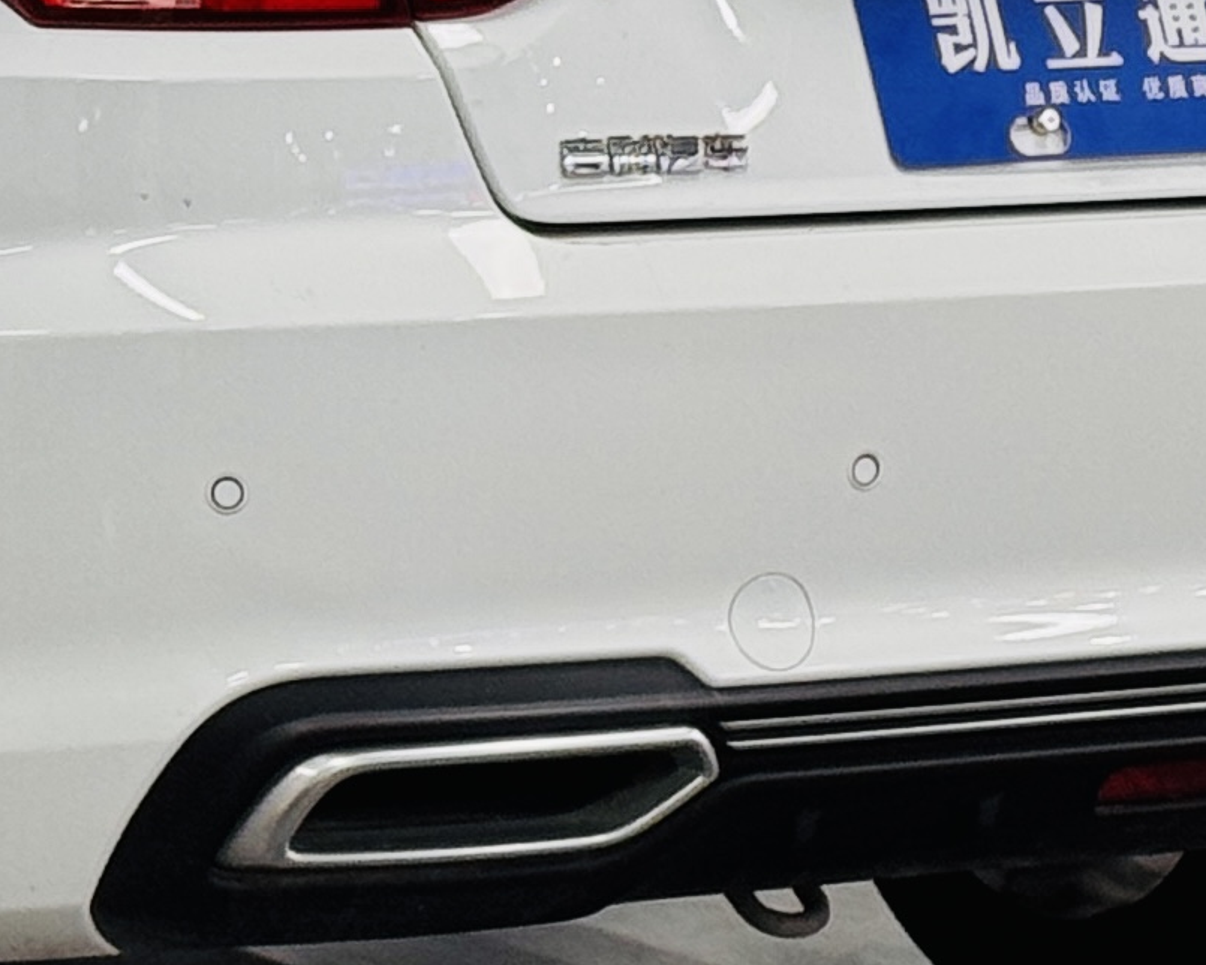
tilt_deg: -4.5
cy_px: 70
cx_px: -49
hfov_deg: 10.1
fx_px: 6782
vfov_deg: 8.1
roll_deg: -0.4
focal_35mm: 190
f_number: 1.78
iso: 80
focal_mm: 6.76
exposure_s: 1/50
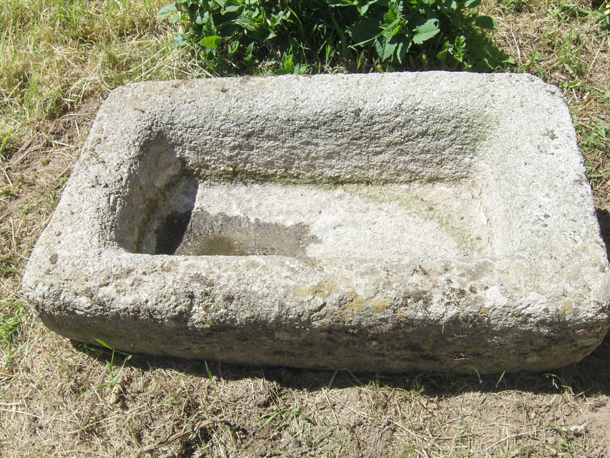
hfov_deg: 52.6
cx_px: 305
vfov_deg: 40.8
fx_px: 617
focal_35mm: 35
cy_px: 229
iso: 100
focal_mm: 7.5
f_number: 6.9
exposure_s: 1/467
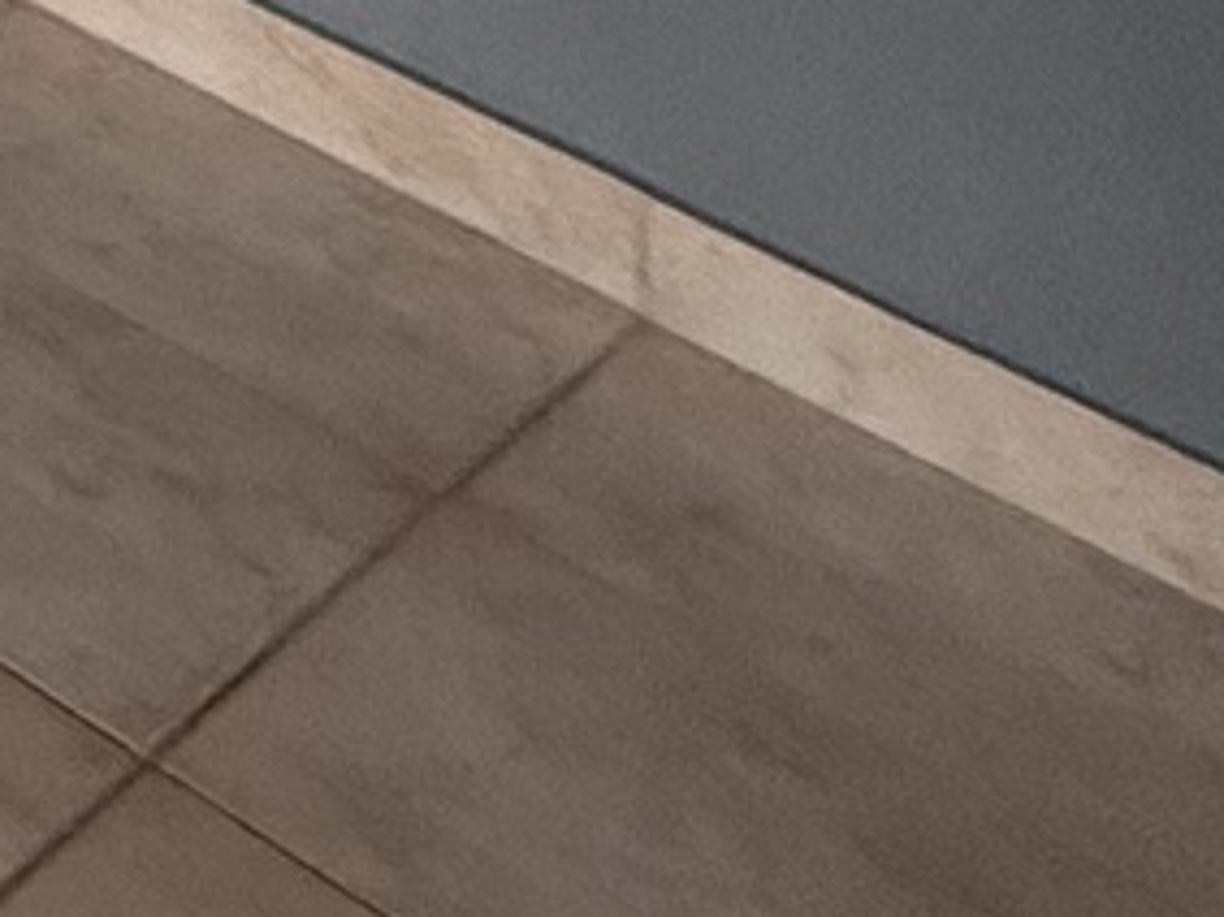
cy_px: -2072
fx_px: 3358
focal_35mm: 95
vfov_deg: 10.0
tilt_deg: -1.3
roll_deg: -0.2
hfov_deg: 11.9
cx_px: -2314
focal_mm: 2.22
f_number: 2.2
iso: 320
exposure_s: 1/99
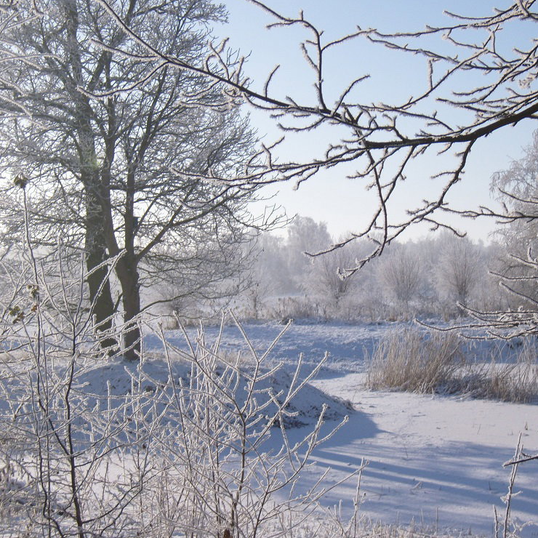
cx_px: 329
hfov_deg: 20.1
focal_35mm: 86
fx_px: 1512
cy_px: 266
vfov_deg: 20.2
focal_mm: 15
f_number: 10.6
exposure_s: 1/180
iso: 80
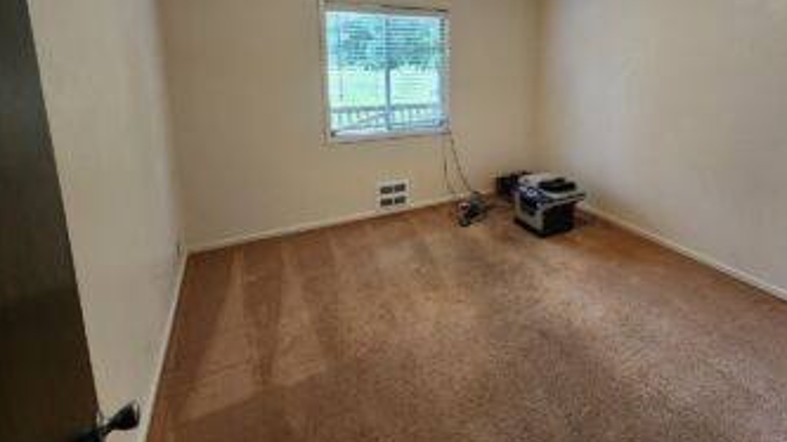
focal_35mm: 17
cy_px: 128
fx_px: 355
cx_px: 451
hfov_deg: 95.3
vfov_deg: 61.3
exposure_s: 1/60
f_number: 2.2
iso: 250
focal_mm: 2.2
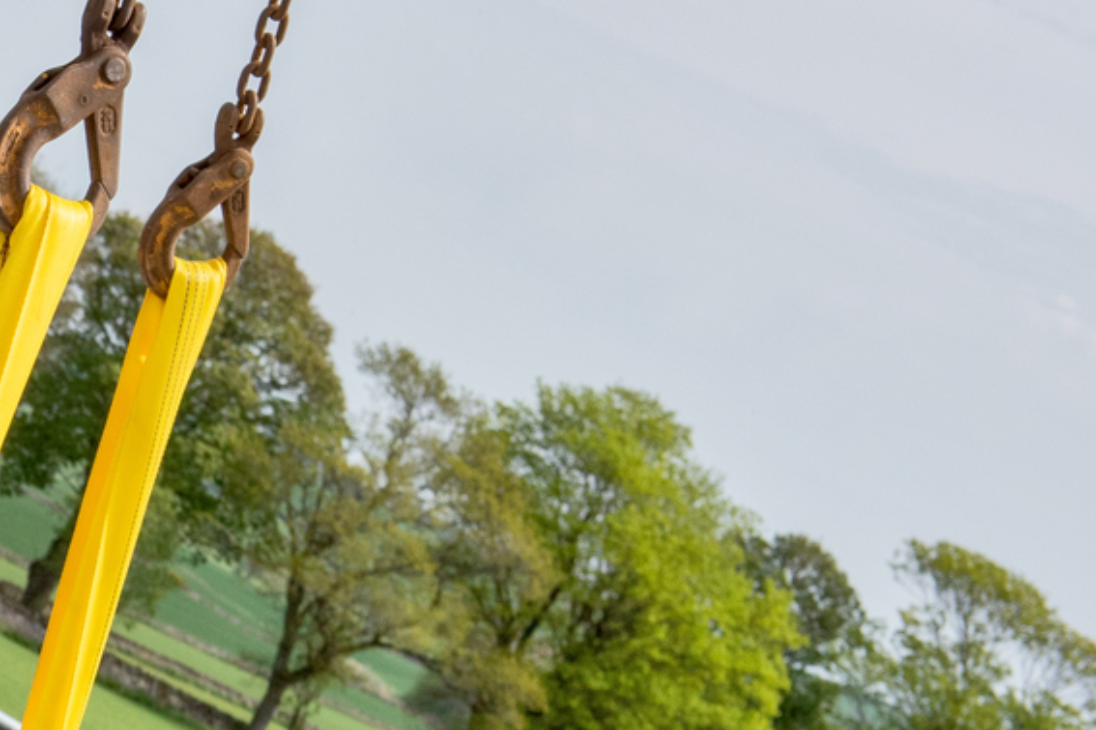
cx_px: -880
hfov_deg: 10.6
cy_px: 800
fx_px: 5571
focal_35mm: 183
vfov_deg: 7.5
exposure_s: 1/640
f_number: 11
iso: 200
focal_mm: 48
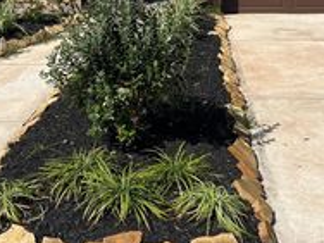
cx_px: 162
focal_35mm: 69
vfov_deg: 20.2
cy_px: -37
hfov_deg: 28.2
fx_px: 646
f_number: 1.5
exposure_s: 1/6211
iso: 50
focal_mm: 5.7
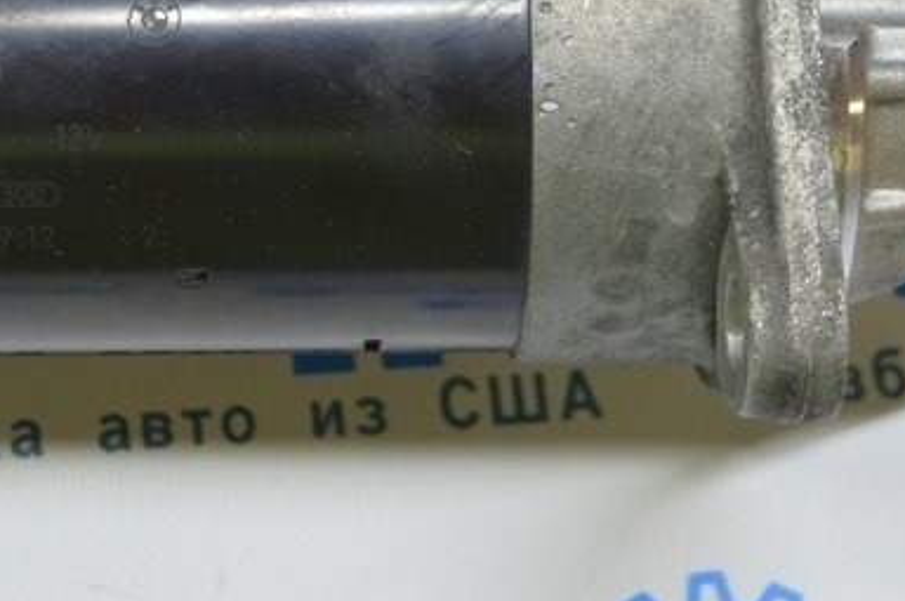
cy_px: -84
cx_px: 257
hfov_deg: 21.1
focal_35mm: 96
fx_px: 2410
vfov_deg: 13.9
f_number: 4
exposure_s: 1/50
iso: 400
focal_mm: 24
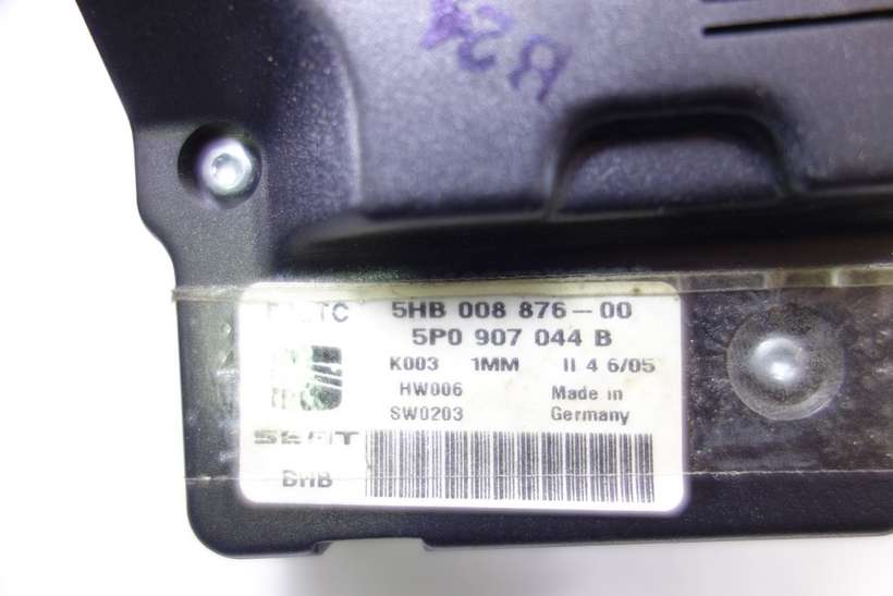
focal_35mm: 28
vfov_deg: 46.4
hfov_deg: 65.5
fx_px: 695
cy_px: 298
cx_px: 446
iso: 125
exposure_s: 1/30
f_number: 1.8
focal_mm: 10.4
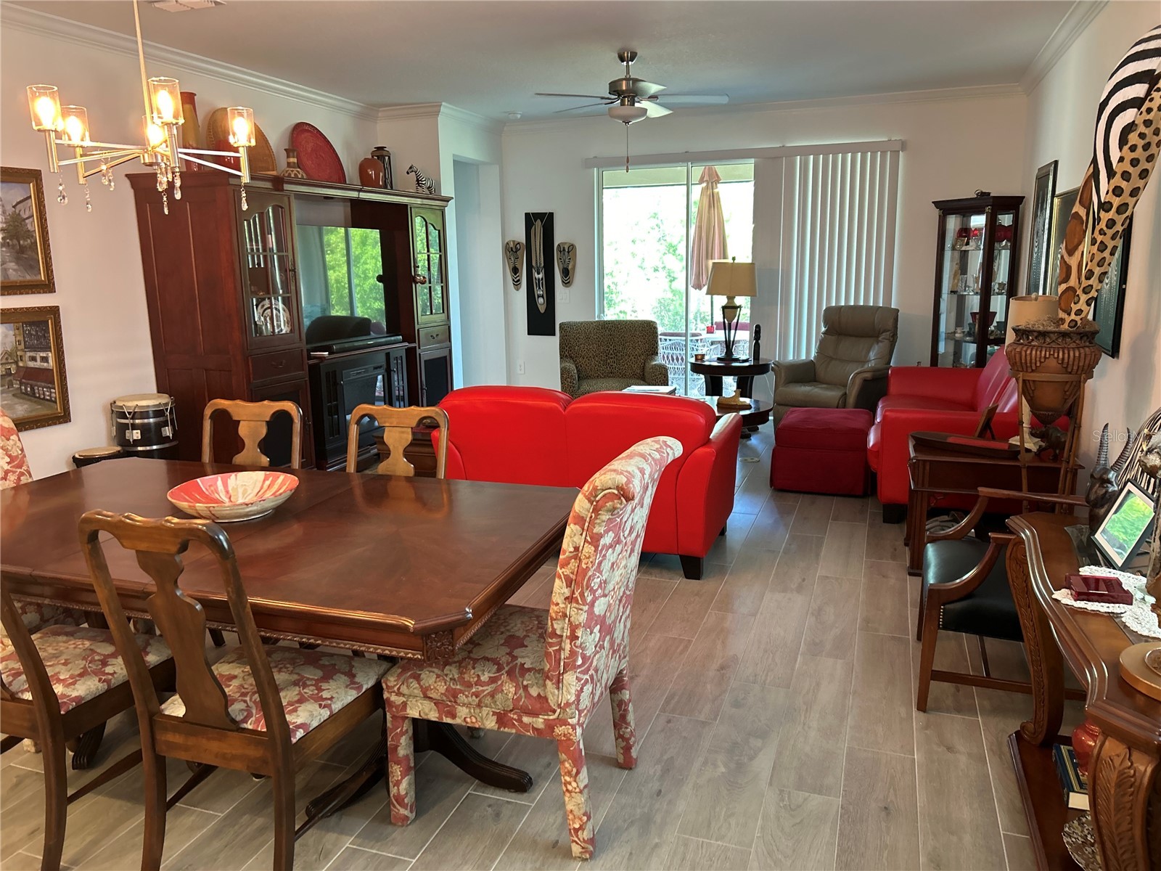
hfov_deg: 67.3
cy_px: 436
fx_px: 872
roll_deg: +1.3
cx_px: 580
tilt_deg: -11.1
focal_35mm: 26
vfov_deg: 53.1
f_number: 1.5
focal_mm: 5.7
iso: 200
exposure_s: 1/60
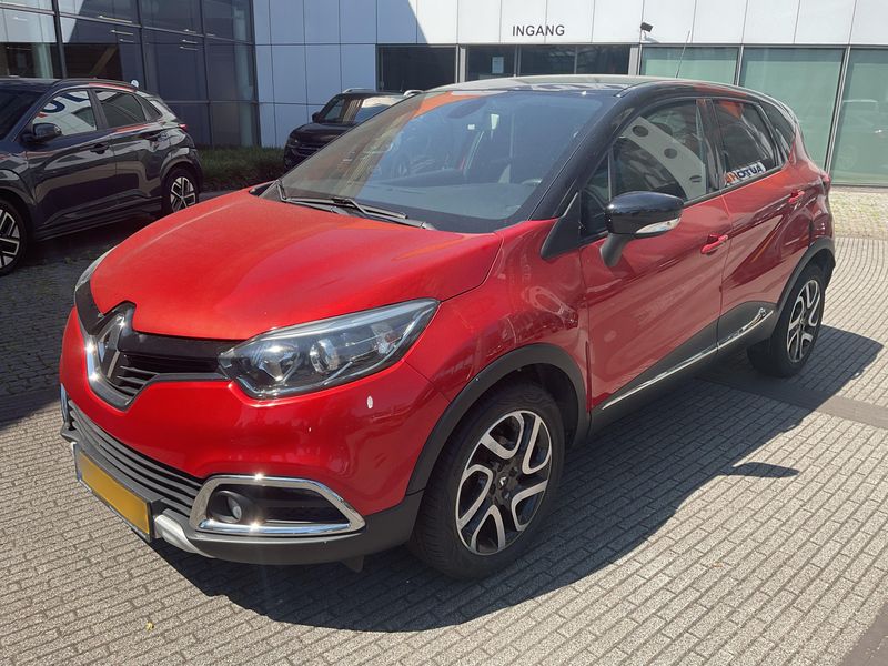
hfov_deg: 61.7
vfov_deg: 48.2
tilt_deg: -14.0
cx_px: 444
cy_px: 333
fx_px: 744
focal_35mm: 29
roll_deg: -0.8
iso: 16
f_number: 1.8
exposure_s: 1/770
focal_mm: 3
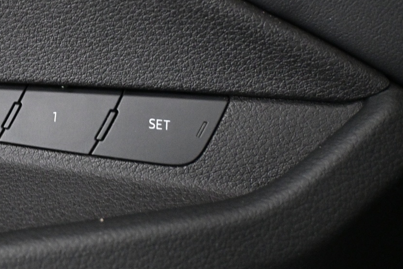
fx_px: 682
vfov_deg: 22.0
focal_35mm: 61
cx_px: 29
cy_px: 57
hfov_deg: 31.2
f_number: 4
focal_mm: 21
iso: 4000
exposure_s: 1/25
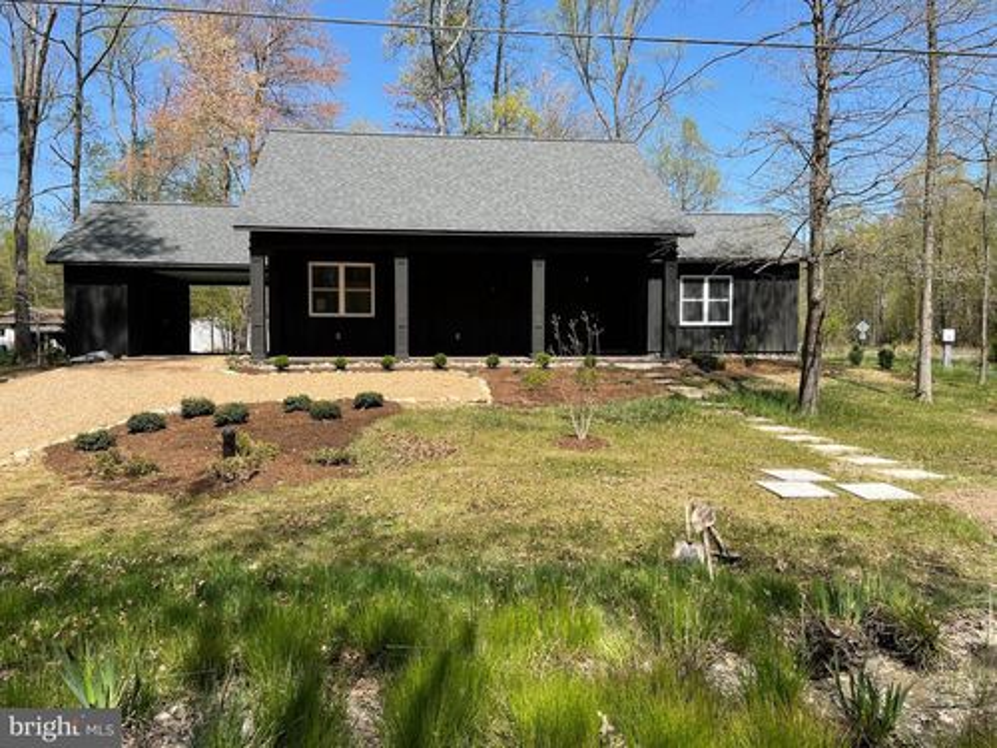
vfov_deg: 53.1
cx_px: 498
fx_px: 749
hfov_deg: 67.3
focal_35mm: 26
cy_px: 374
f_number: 1.6
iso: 32
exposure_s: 1/2092
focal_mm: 4.2
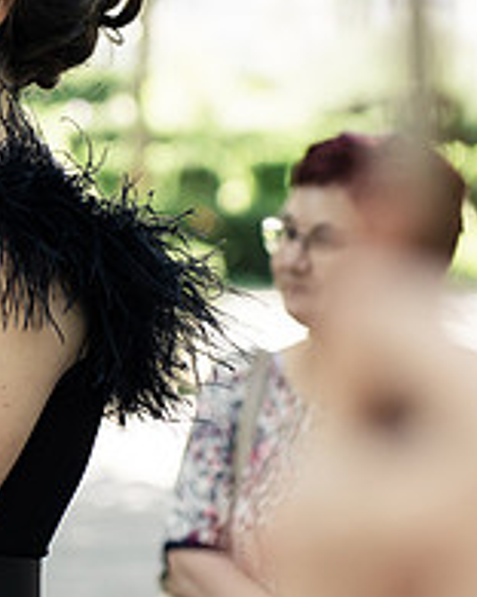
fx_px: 4412
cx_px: -107
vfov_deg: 7.7
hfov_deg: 6.2
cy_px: 338
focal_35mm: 250
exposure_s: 1/320
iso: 250
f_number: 2.8
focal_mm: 75
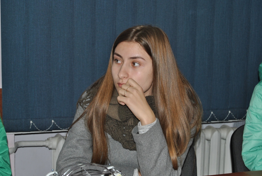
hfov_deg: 21.5
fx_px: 689
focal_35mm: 95
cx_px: 139
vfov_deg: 14.5
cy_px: 95
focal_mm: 55
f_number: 5.6
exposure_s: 1/60
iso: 200
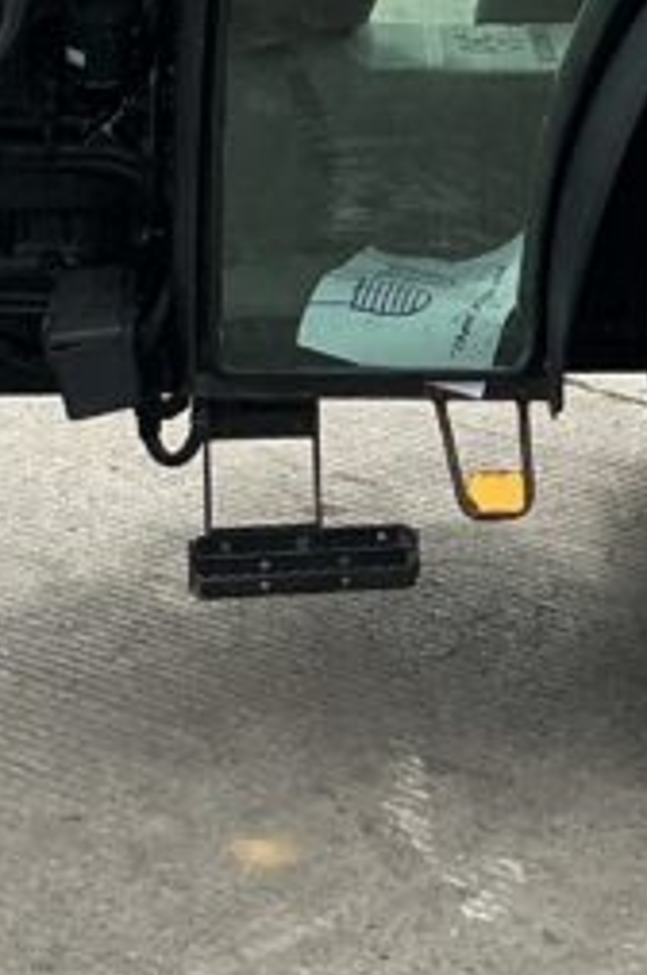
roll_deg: -1.7
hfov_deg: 11.6
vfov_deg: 16.8
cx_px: 451
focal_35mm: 118
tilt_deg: -6.9
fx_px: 3190
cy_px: -131
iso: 25
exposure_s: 1/1786
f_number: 1.8
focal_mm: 3
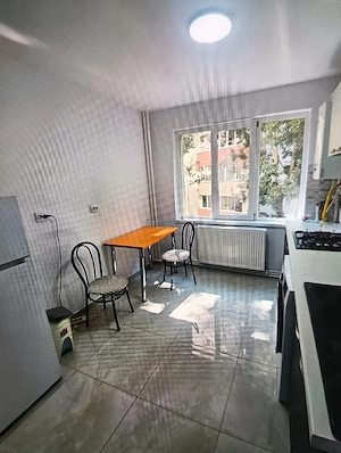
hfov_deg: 51.5
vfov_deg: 65.2
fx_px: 353
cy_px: 226
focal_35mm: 27
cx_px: 170
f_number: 1.8
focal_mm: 3.98
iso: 320
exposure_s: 1/33.3
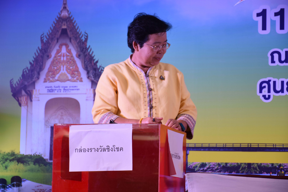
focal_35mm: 128
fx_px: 1020
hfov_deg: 16.1
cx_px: 144
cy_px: 96
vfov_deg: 10.8
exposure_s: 1/100
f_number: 5.3
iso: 400
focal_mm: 85
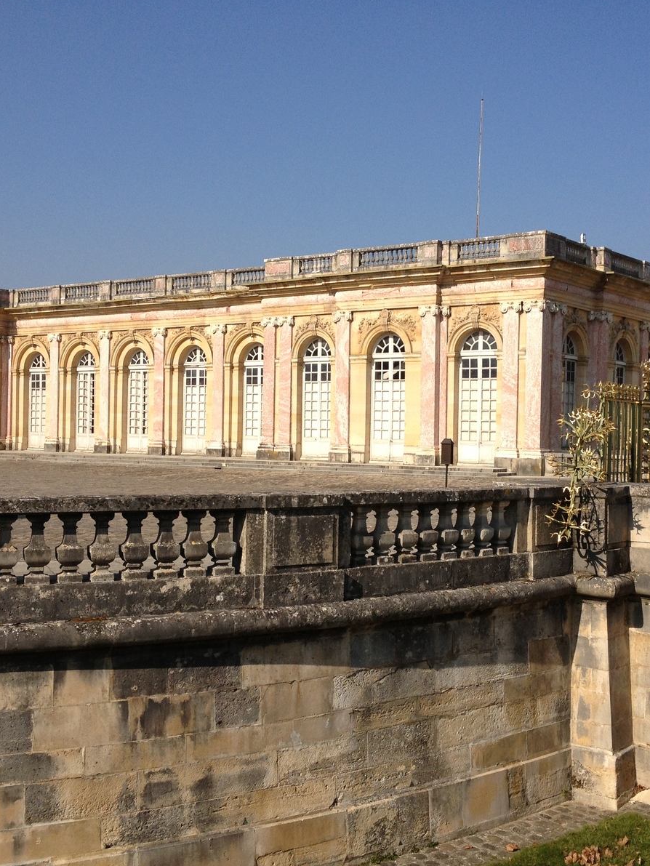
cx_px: 382
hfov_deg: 30.8
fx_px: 1176
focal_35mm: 47
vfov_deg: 40.4
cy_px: 430
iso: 50
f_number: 2.4
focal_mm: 4.28
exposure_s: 1/2208
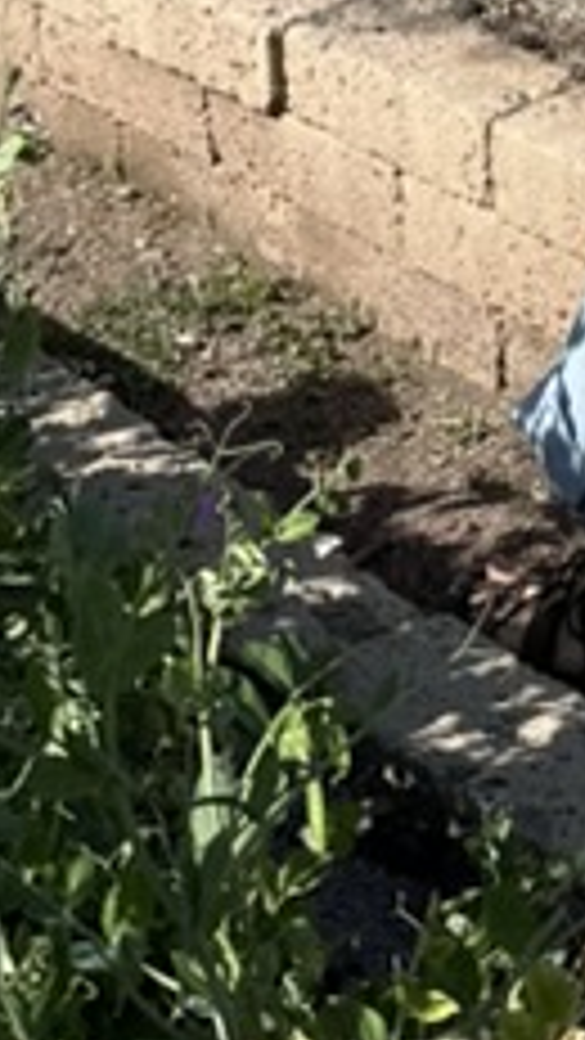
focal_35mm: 116
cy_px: -711
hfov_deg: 10.2
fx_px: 3198
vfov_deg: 16.2
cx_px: 819
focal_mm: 6.86
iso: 80
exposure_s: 1/4348
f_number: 1.78
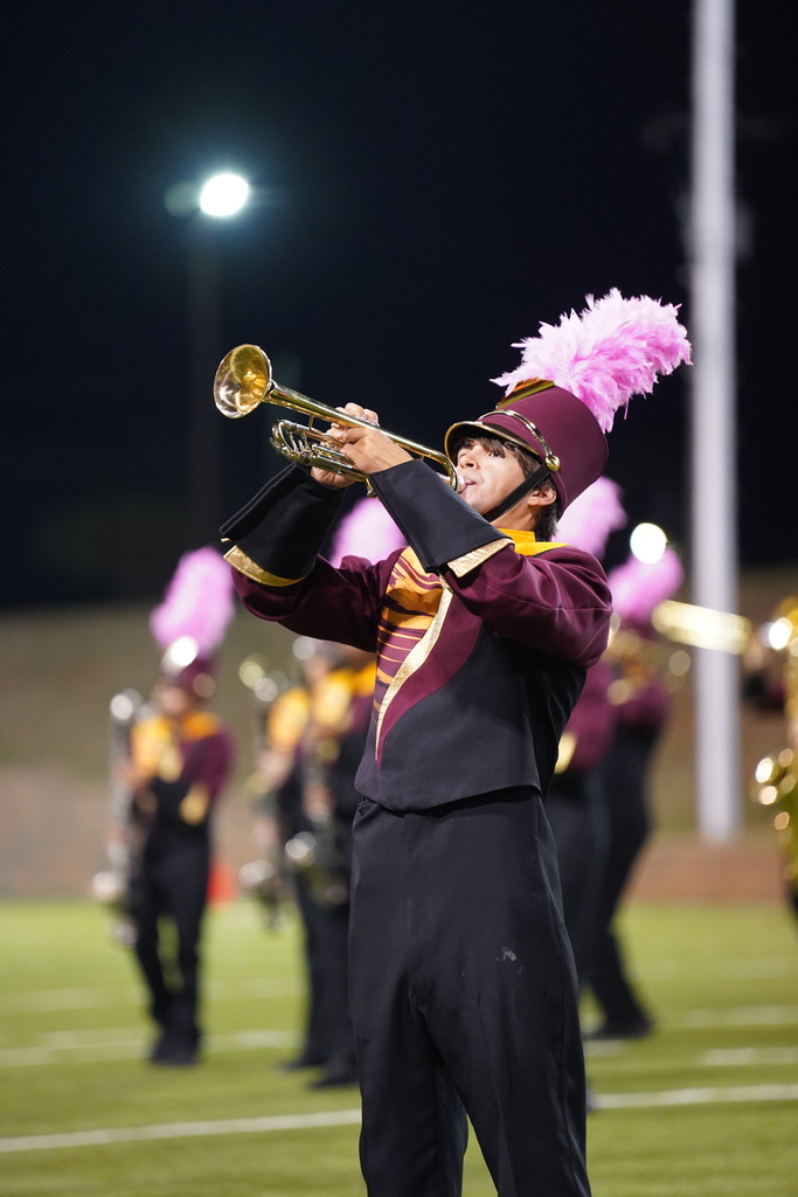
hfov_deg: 6.9
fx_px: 6647
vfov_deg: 10.3
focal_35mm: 200
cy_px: 598
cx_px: 399
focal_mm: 200
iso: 4000
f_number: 2.8
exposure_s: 1/250
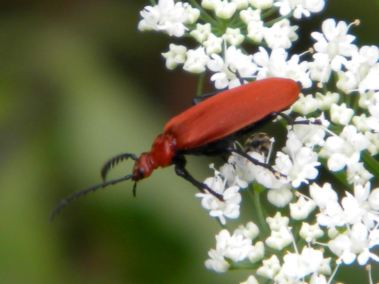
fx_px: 2200
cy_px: 155
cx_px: 201
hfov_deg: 9.8
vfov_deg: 7.4
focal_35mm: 201
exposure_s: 1/93.2
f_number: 5.2
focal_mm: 33.1
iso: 80
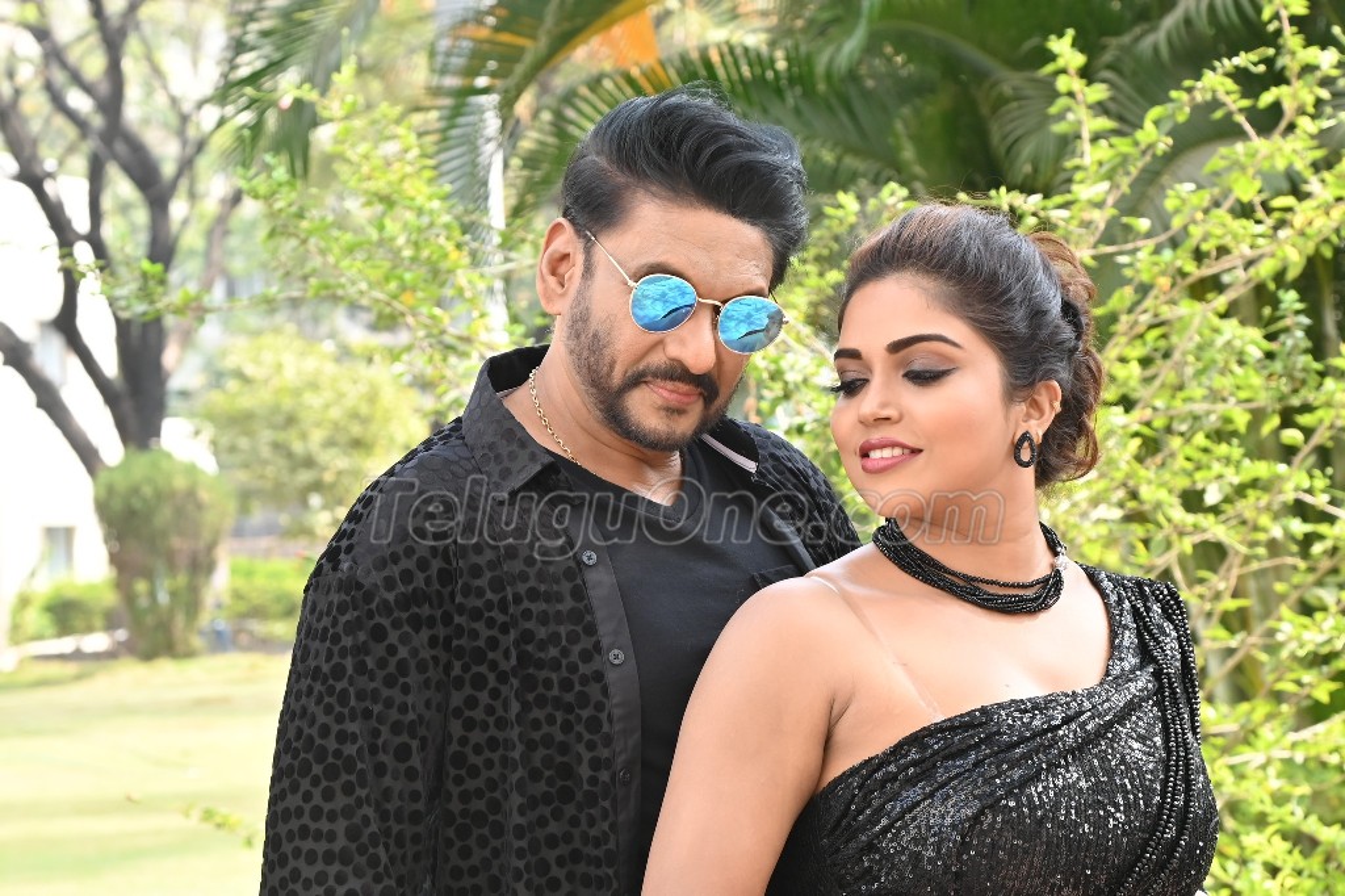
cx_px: 672
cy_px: 448
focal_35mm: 105
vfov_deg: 13.0
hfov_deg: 19.5
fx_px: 3921
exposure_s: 1/250
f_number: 7.1
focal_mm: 70
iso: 640
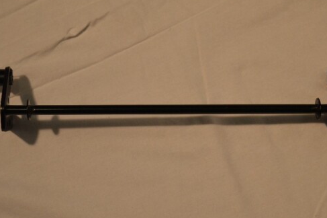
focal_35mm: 100
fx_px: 905
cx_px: 175
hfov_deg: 20.5
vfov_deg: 13.7
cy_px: 109
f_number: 5
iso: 400
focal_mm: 45
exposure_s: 1/100
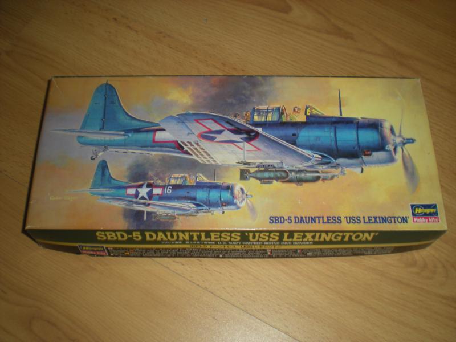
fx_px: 501
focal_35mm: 38
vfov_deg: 37.7
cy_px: 171
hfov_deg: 49.0
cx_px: 228
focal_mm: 6.3
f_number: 3.1
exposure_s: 1/30
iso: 64
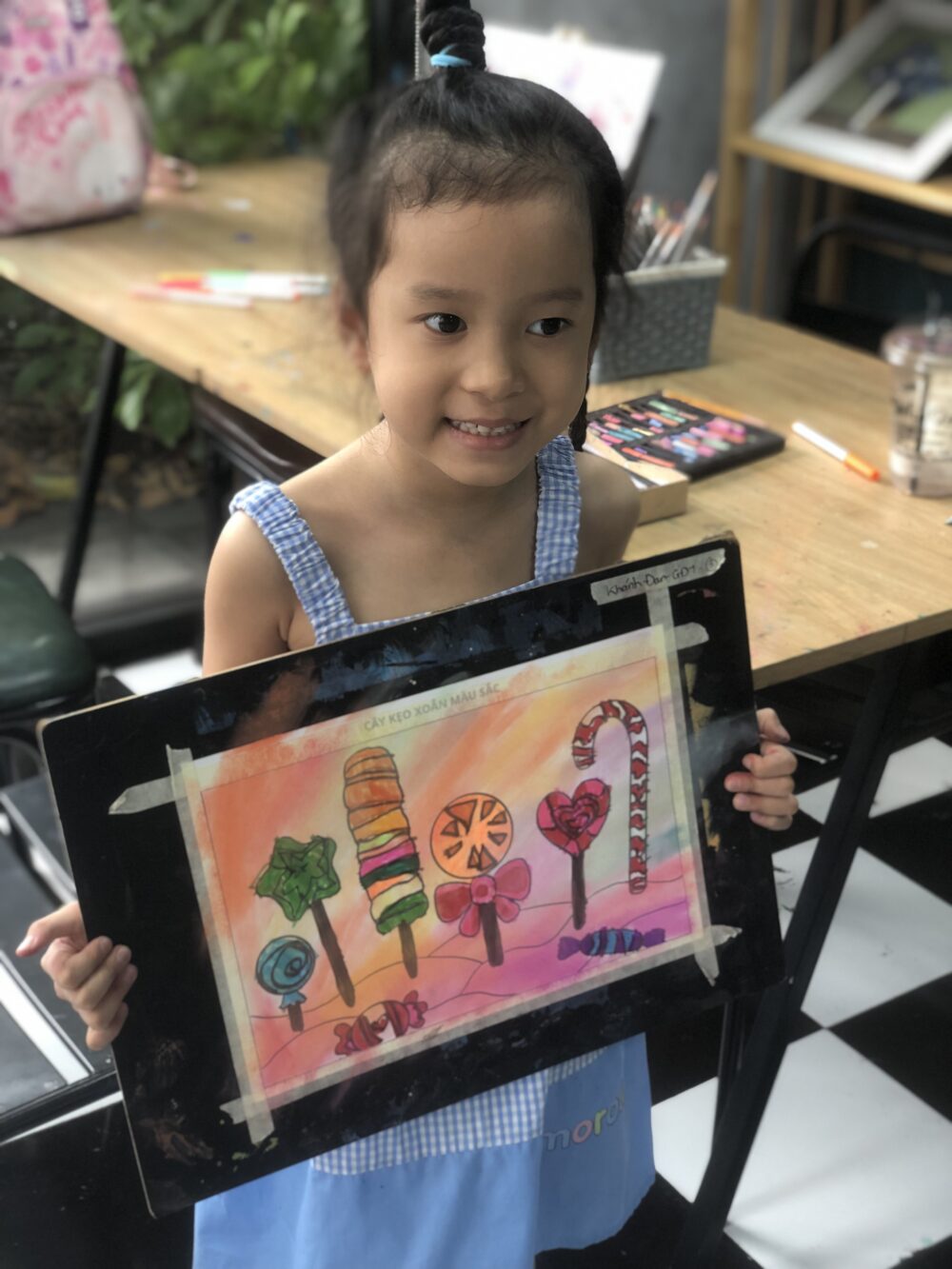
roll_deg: -2.4
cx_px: 476
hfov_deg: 28.0
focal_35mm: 52
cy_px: 634
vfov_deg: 36.8
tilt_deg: -25.2
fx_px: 1906
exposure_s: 1/50
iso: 40
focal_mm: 6
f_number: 2.4
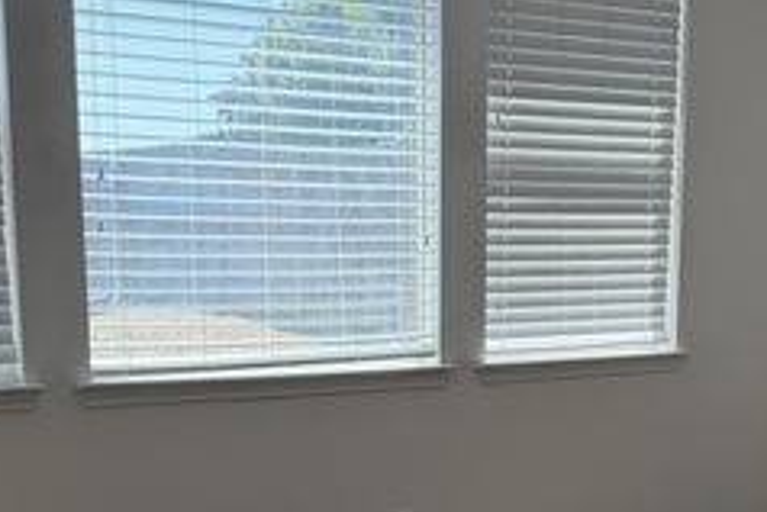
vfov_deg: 19.6
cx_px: 541
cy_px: 538
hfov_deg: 29.7
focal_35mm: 67
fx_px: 1428
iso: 100
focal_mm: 6.76
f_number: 1.78
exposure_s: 1/393
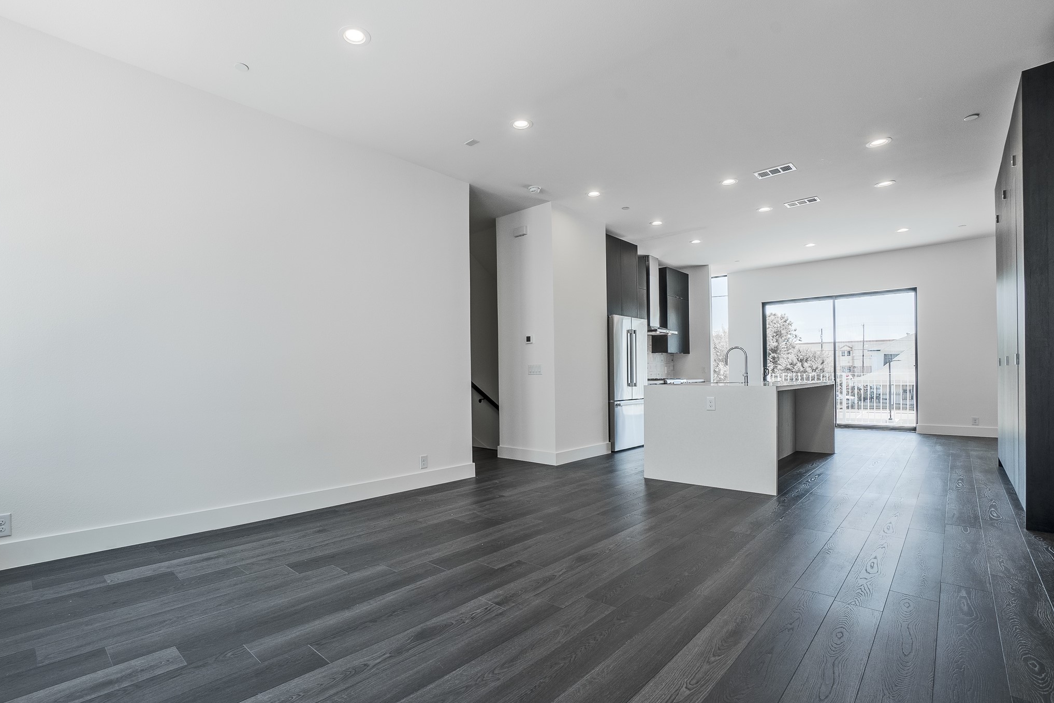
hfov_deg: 96.6
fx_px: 468
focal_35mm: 16
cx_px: 496
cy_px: 369
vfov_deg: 73.7
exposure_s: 1/2.5
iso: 200
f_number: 11
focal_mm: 10
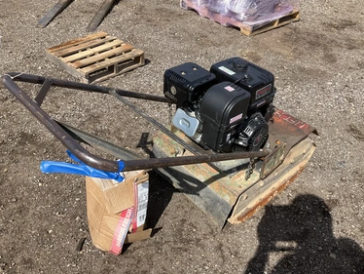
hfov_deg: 58.3
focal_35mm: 31
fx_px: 326
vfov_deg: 45.5
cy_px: 142
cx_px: 192
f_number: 1.8
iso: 25
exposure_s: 1/1534
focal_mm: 3
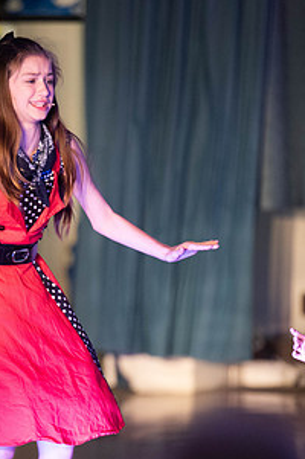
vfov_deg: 5.3
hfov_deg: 3.6
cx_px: 81
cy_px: 255
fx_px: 4916
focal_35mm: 386
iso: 2200
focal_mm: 200
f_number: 2.8
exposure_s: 1/200
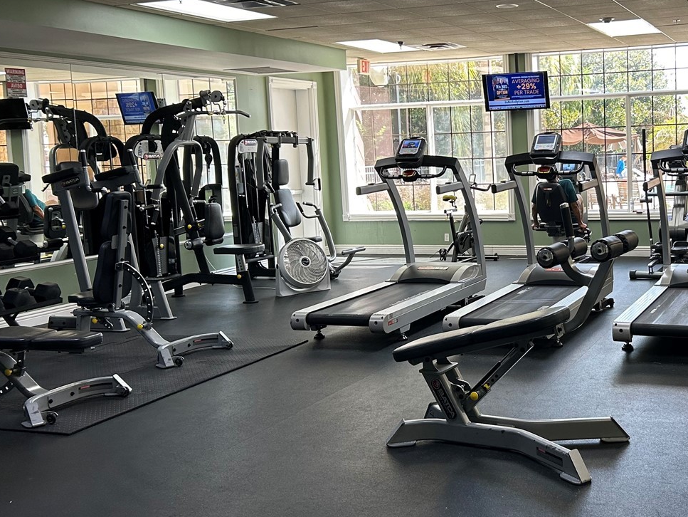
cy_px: 239
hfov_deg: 42.2
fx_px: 855
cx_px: 536
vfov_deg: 33.6
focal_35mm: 43
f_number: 1.5
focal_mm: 5.7
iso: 100
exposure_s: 1/120
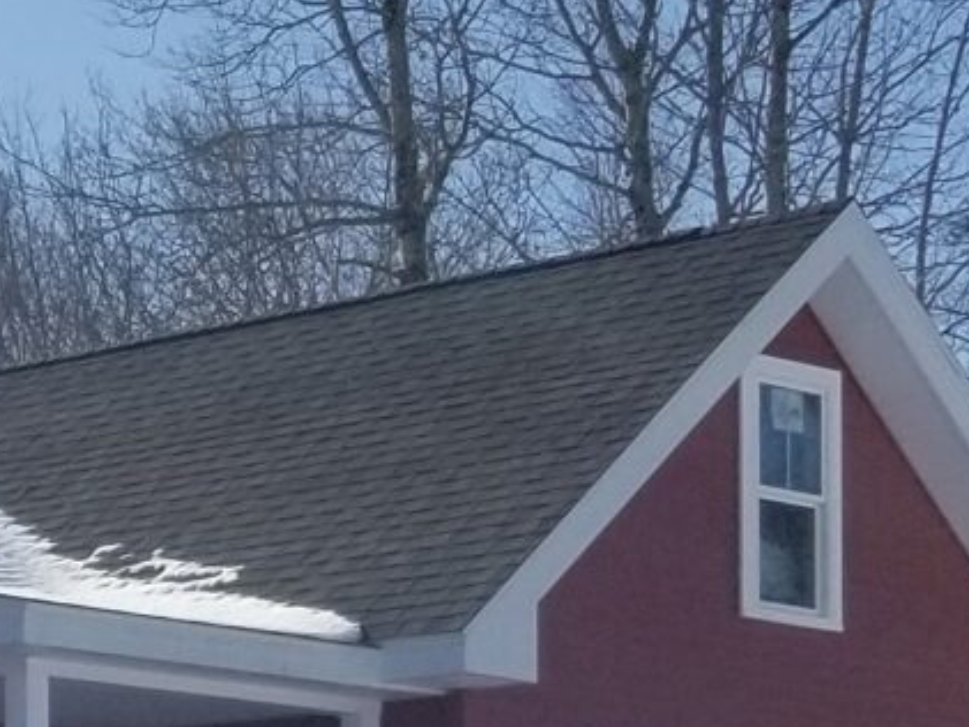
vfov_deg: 9.3
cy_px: 812
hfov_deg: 11.8
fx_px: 4424
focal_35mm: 158
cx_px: -619
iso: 50
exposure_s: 1/5120
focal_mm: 4.3
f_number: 1.7
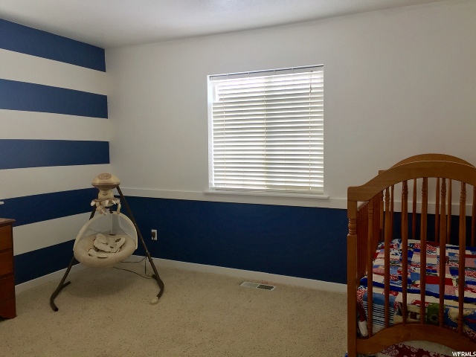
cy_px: 178
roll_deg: +0.3
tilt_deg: -3.7
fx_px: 399
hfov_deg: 61.7
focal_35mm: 29
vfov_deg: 48.2
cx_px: 238
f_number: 2.2
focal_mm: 4.15
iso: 40
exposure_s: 1/120
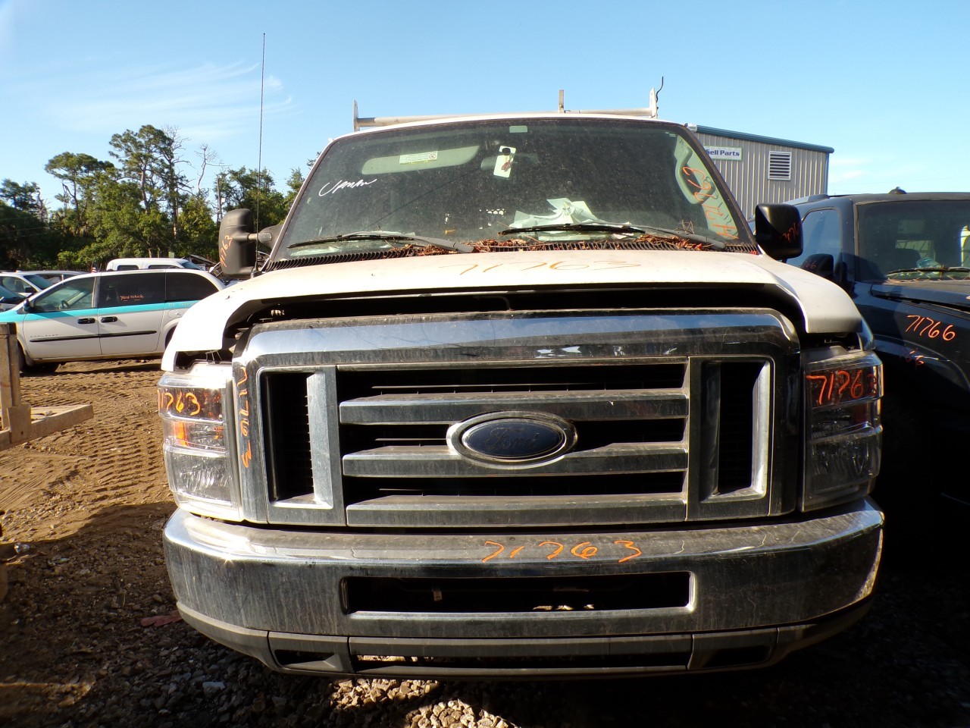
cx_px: 485
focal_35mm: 24
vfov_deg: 56.8
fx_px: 673
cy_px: 364
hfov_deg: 71.6
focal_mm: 4.3
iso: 100
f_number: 4.4
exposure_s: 1/320
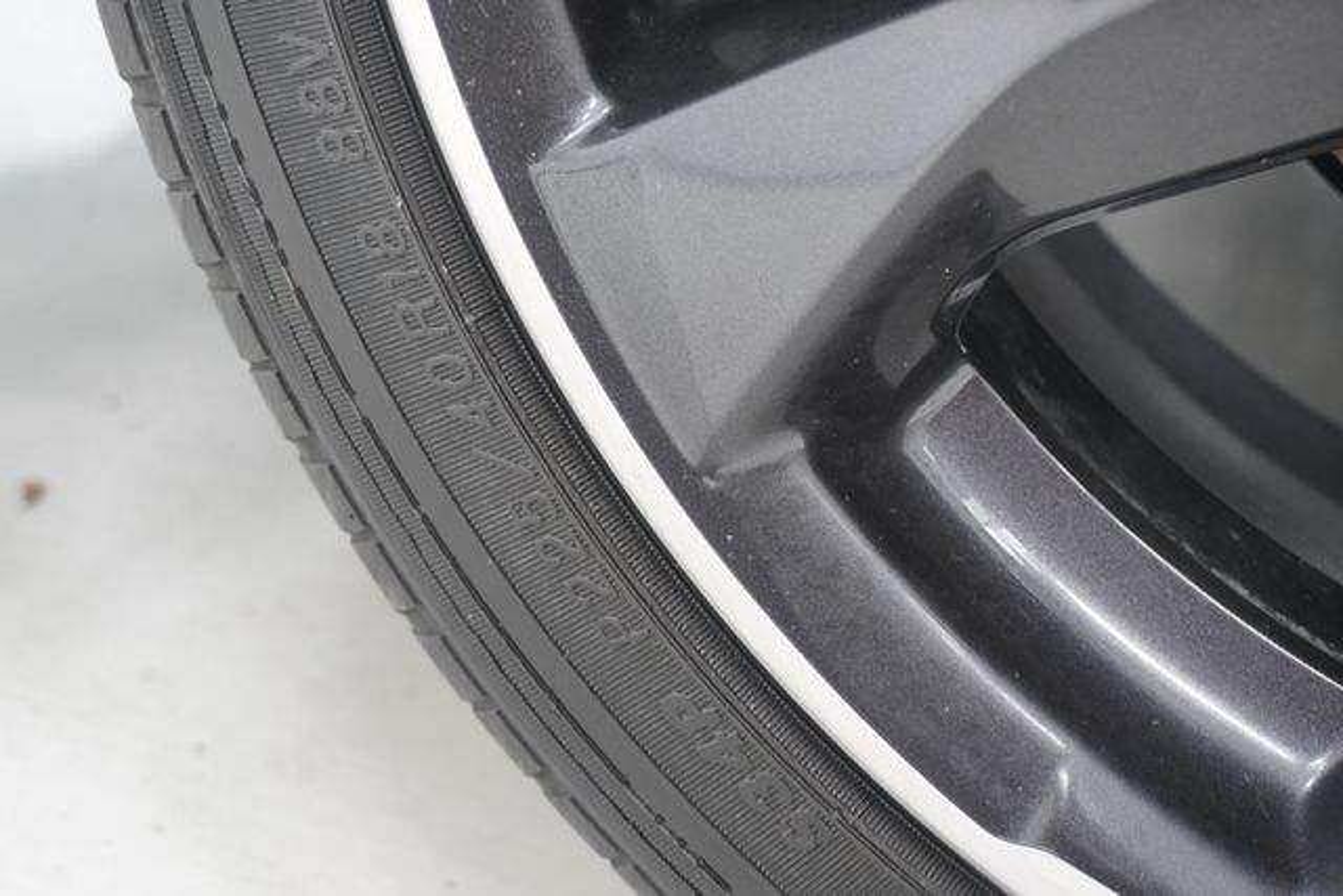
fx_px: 2239
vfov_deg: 22.6
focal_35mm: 60
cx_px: 672
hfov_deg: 33.4
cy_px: 448
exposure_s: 1/60
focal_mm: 40
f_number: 5.6
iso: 1250
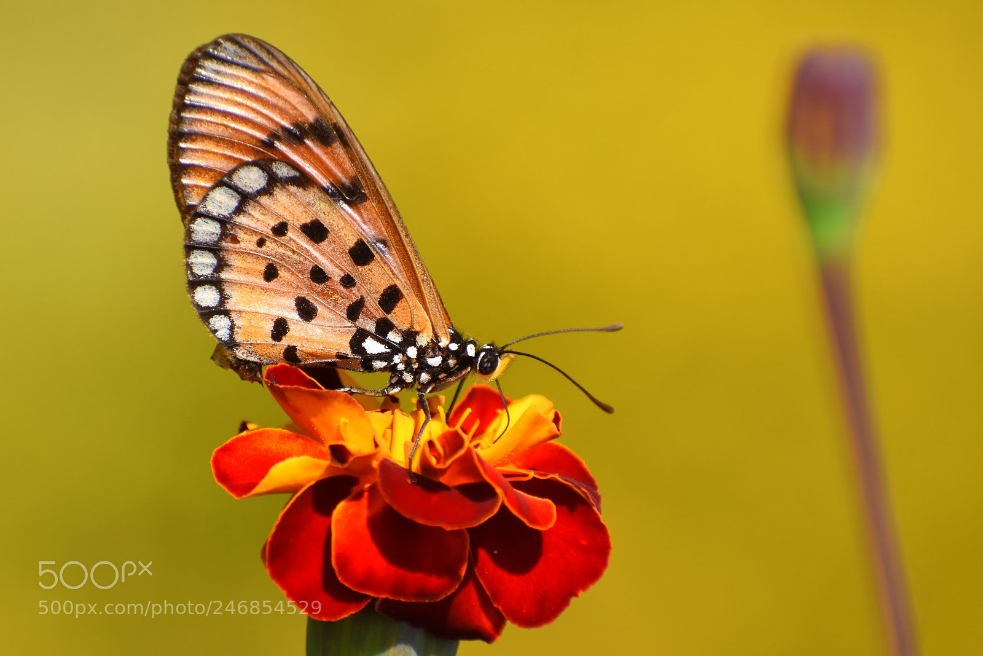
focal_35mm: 450
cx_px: 492
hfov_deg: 4.6
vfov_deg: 3.1
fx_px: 12288
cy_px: 328
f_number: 6.3
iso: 250
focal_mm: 300
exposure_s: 1/1000
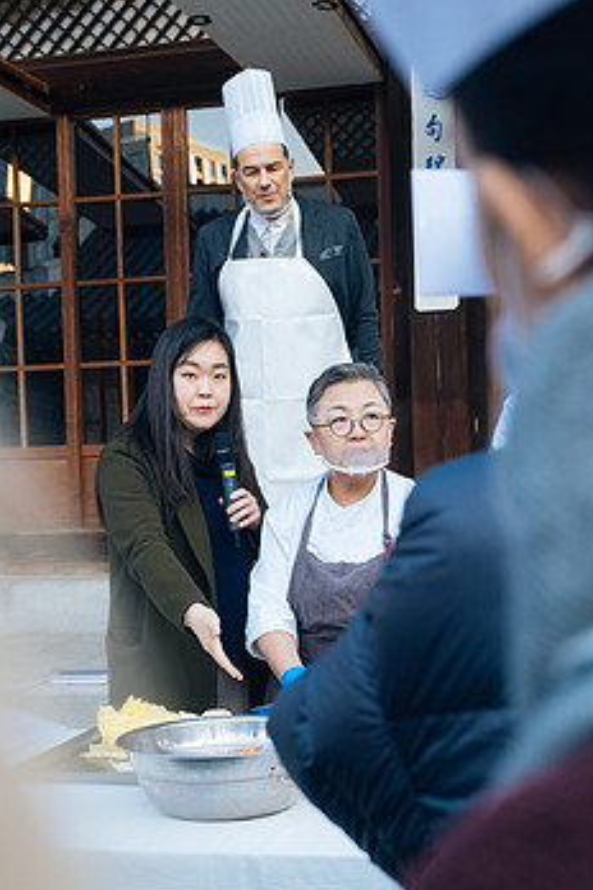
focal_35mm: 53
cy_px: 552
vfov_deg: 37.3
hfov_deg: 25.5
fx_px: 1309
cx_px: 253
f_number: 3.2
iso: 800
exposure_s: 1/500
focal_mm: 27.4
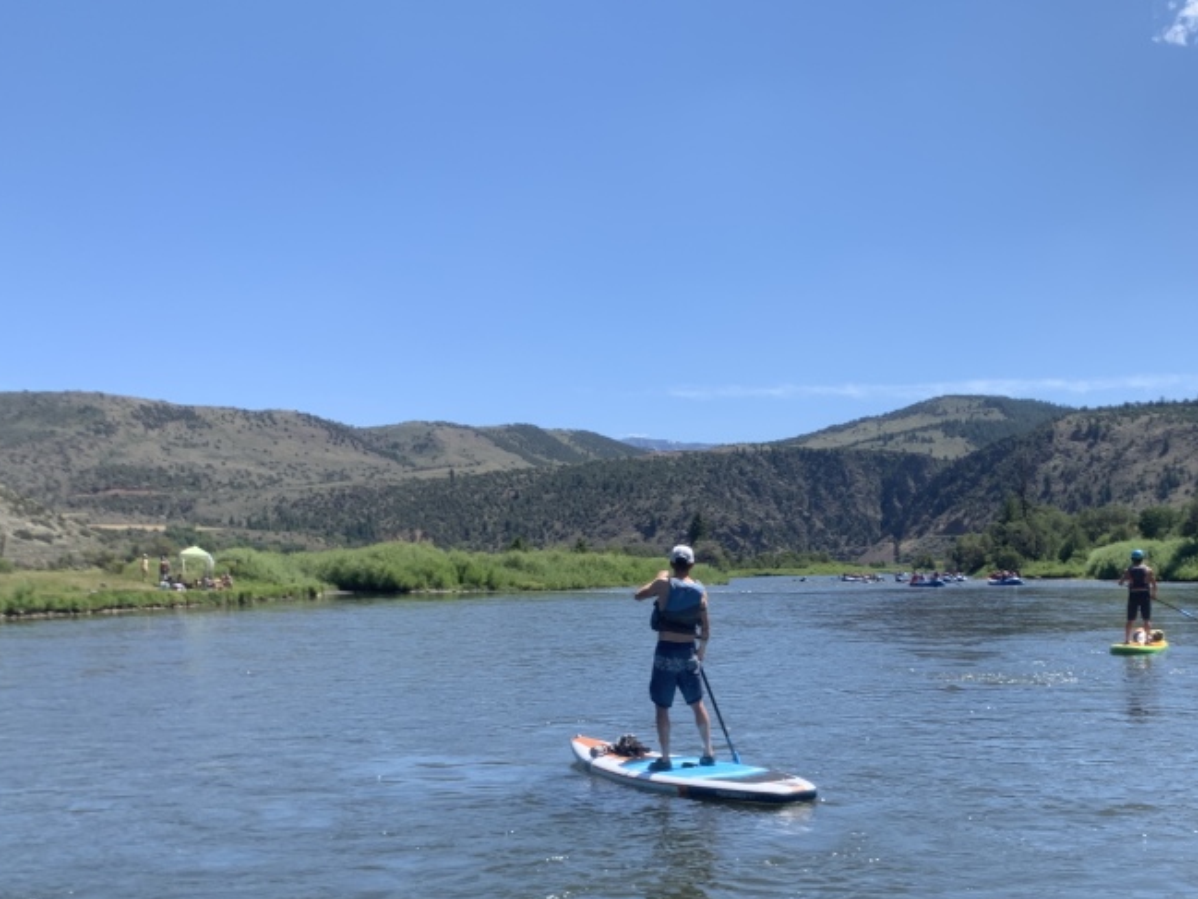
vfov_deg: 34.4
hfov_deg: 45.1
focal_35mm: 41
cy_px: 668
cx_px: 799
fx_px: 1419
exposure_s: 1/1779
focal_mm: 4.25
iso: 25
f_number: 1.8
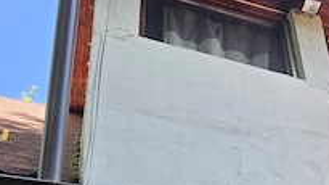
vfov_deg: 21.4
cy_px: 257
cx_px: 209
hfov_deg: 41.8
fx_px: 427
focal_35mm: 49
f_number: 1.8
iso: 40
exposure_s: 1/217
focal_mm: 5.4
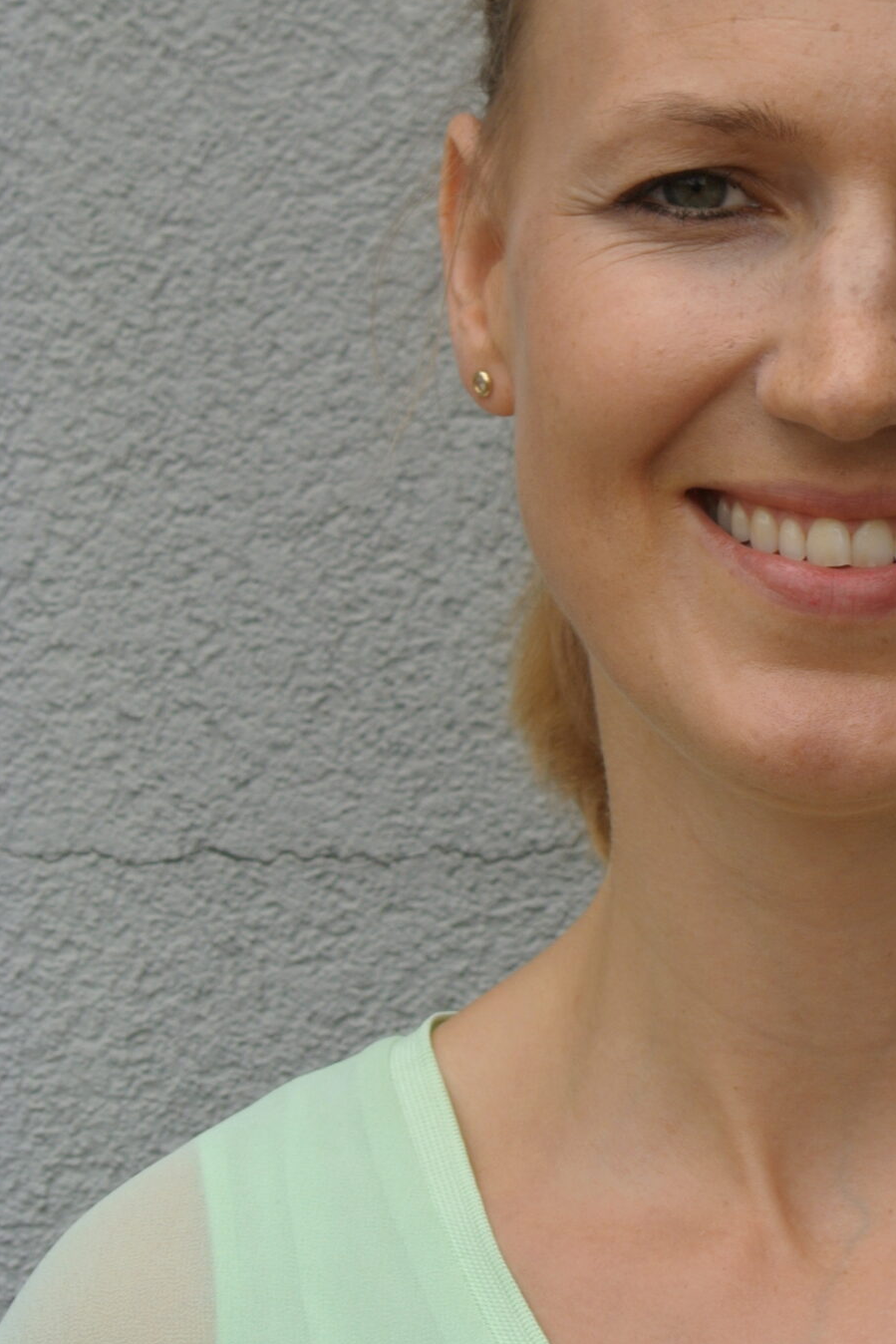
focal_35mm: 154
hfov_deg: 8.9
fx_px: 5747
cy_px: 413
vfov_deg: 13.3
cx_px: 851
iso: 100
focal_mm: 30
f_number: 5.6
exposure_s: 1/160
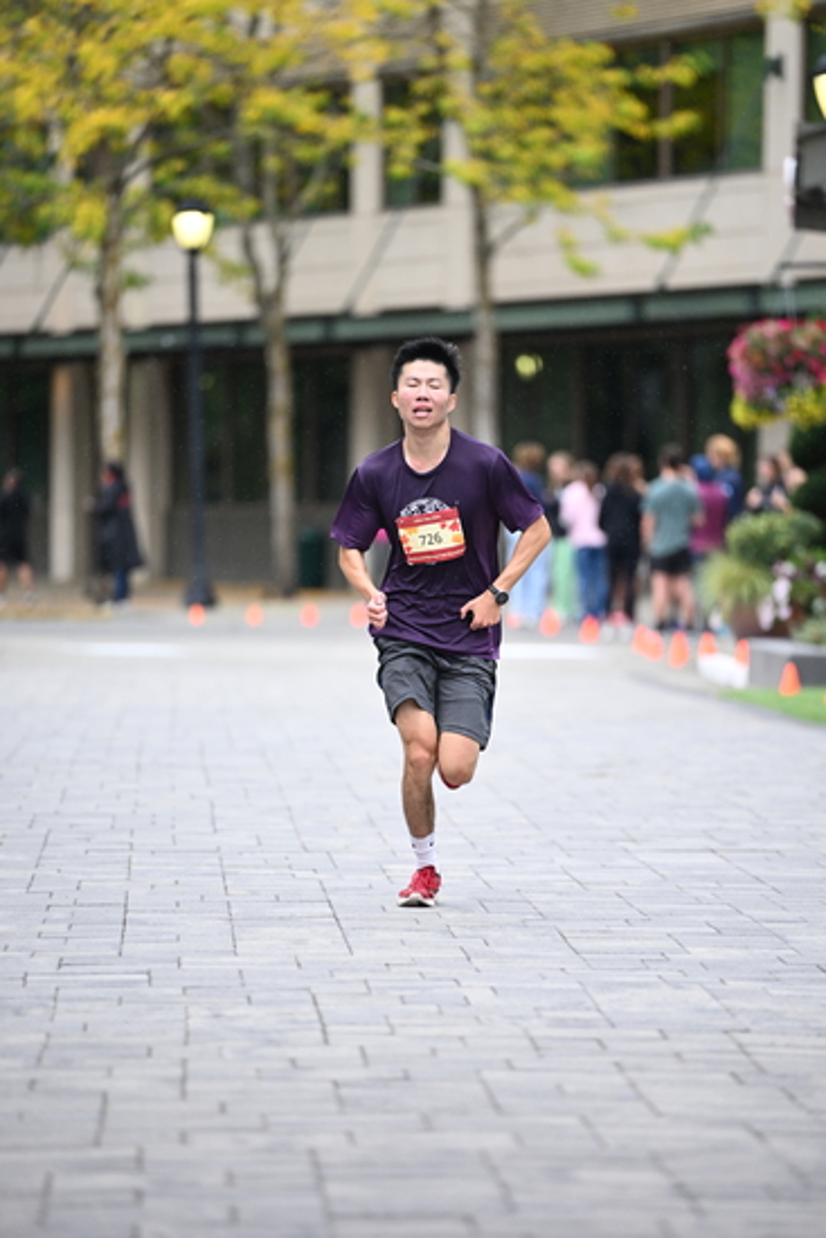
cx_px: 413
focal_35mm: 200
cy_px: 619
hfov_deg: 6.9
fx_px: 6878
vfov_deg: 10.3
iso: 1250
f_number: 2.8
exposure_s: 1/1600
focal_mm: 200
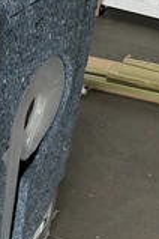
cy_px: 111
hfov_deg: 16.5
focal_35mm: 76
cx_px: -72
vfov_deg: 26.6
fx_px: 503
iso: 20
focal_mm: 3
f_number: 1.8
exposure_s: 1/131
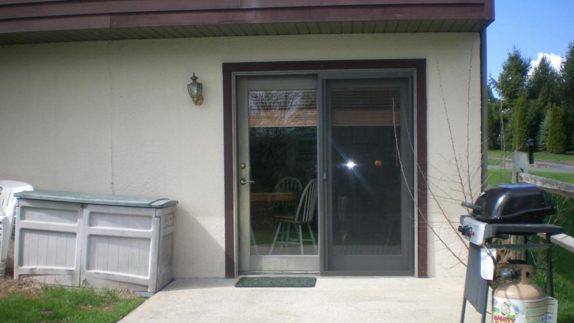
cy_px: 183
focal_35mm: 43
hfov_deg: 47.3
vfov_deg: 27.7
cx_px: 294
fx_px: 655
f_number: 3.1
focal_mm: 6.3
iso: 64
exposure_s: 1/640
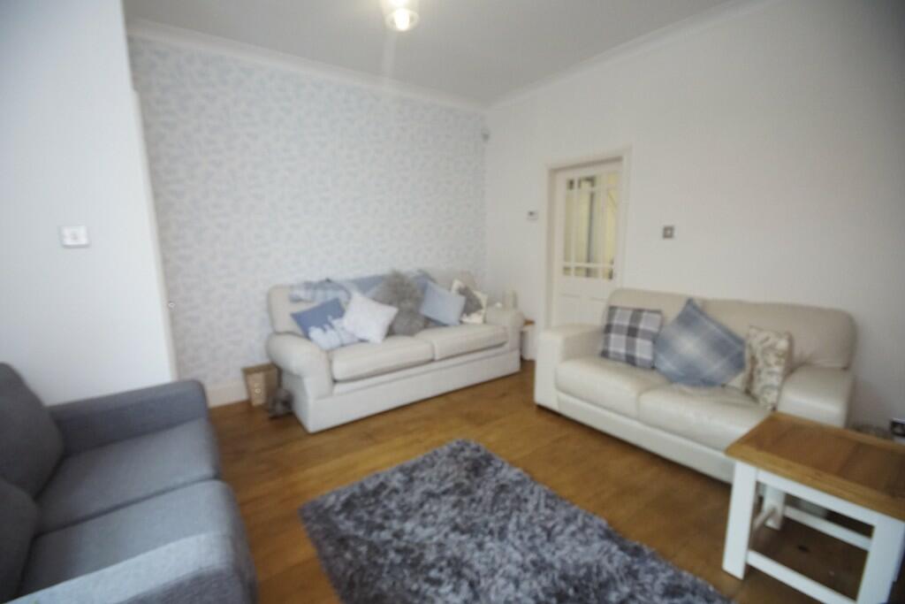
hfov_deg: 100.4
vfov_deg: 77.3
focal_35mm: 15
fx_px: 377
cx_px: 452
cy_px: 302
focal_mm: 10
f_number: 4
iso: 2000
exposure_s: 1/160
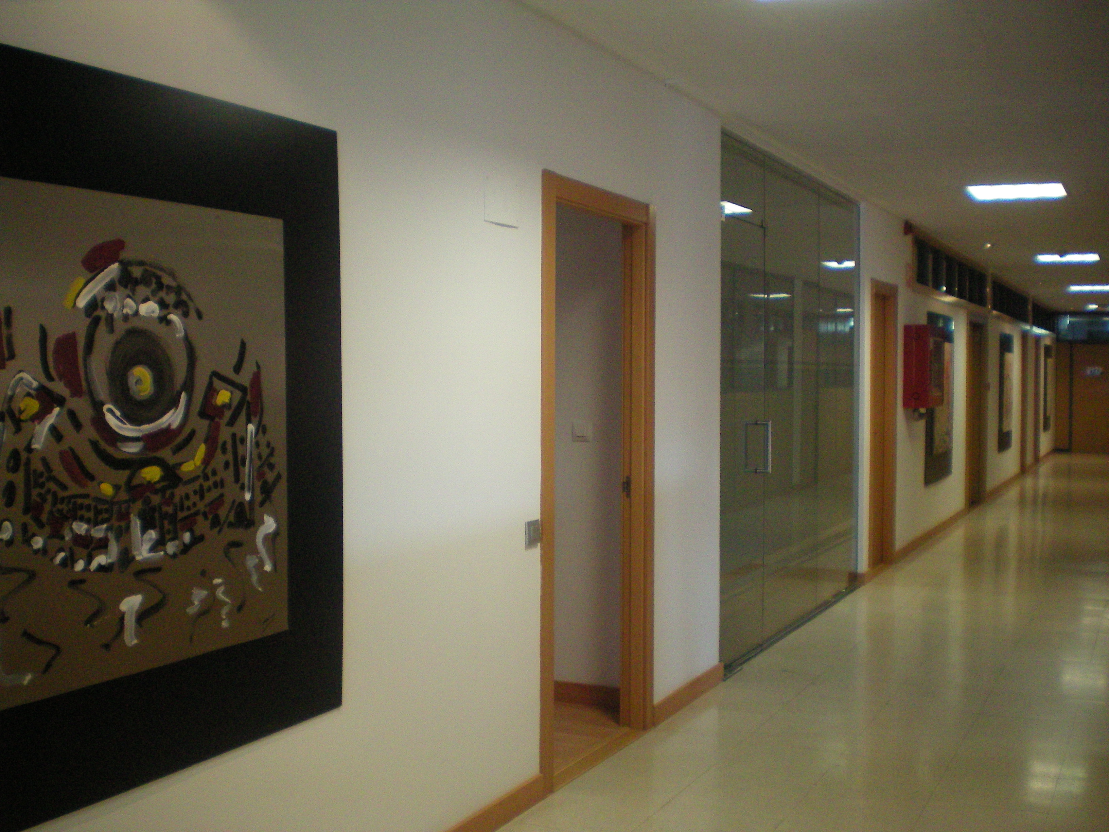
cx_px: 554
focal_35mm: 38
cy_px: 416
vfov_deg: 37.7
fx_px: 1217
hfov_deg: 49.0
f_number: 3.1
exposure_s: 1/60
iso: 250
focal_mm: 6.3
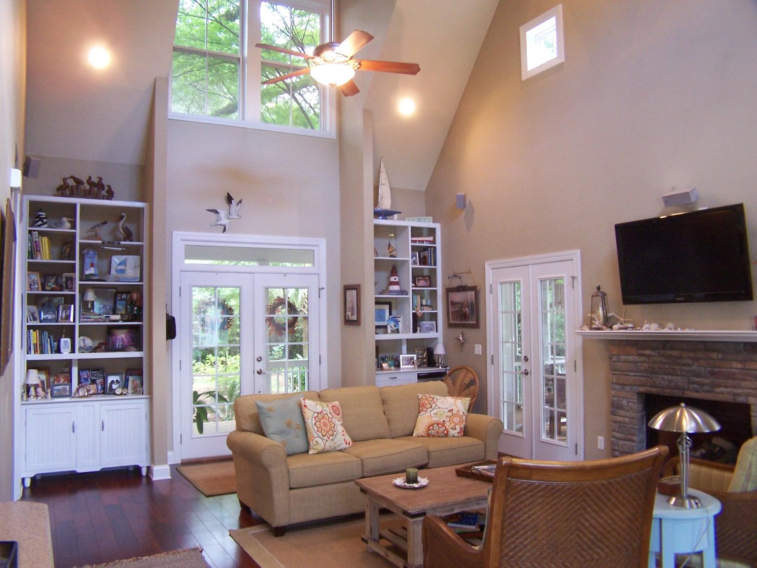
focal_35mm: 38
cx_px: 378
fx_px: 831
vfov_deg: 37.7
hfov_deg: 49.0
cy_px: 284
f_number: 2.8
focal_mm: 6.3
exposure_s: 1/8
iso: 140
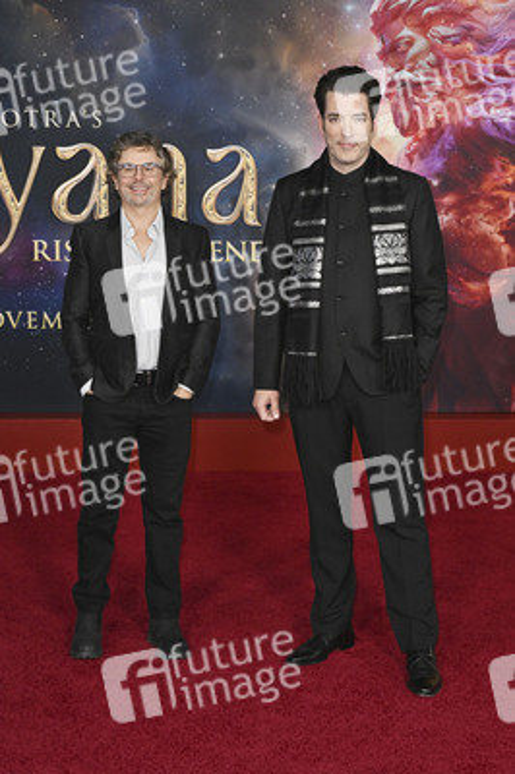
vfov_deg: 41.9
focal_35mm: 47
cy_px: 387
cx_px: 258
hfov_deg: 28.6
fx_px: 1010
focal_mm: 47
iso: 1600
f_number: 6.3
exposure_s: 1/250
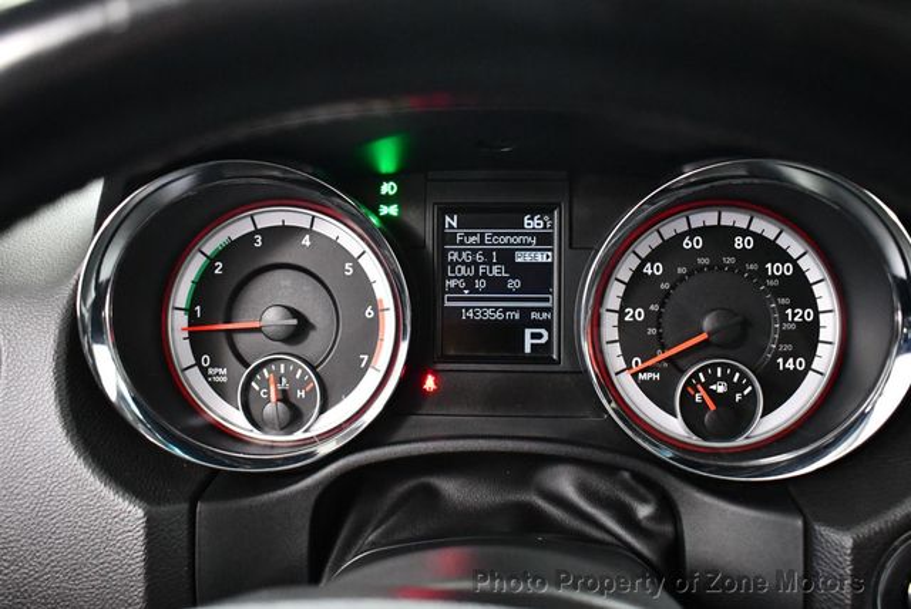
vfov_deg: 36.9
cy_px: 304
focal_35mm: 36
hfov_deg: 53.1
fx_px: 912
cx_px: 456
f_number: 3.5
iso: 5000
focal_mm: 18
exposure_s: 1/60
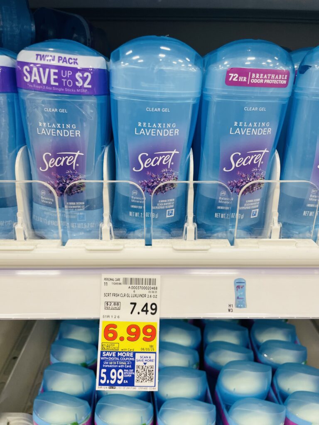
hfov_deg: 53.1
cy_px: 212
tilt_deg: -22.7
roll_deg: +0.2
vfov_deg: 67.3
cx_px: 160
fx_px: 319
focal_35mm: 26
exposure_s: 1/60
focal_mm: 4.2
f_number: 1.6
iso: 64
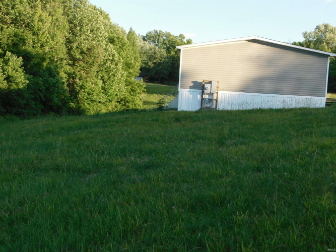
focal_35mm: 45
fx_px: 437
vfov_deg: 32.2
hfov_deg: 42.1
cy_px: 126
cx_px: 168
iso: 125
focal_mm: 8
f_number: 3.7
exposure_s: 1/250
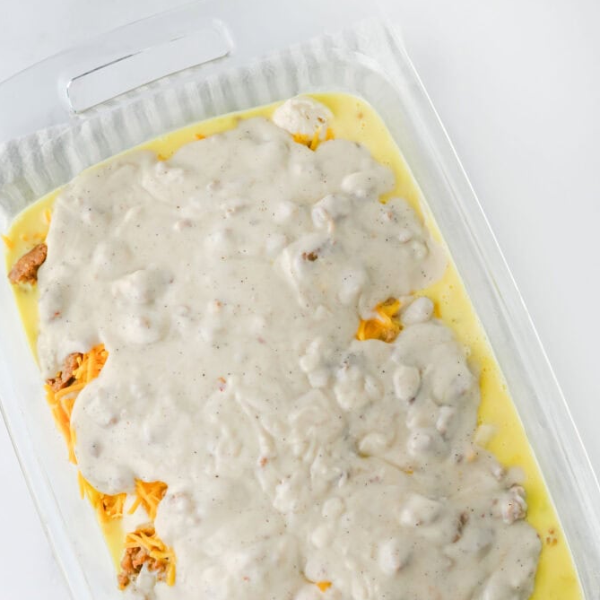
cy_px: 413
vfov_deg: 26.3
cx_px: 303
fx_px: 1275
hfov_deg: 26.5
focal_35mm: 65
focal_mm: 50
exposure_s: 1/100
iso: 160
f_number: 5.6
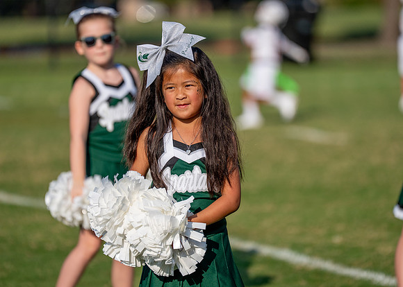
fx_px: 2676
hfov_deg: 8.6
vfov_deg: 6.2
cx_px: 205
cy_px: 131
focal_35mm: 234
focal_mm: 200
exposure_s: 1/5000
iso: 200
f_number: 2.8
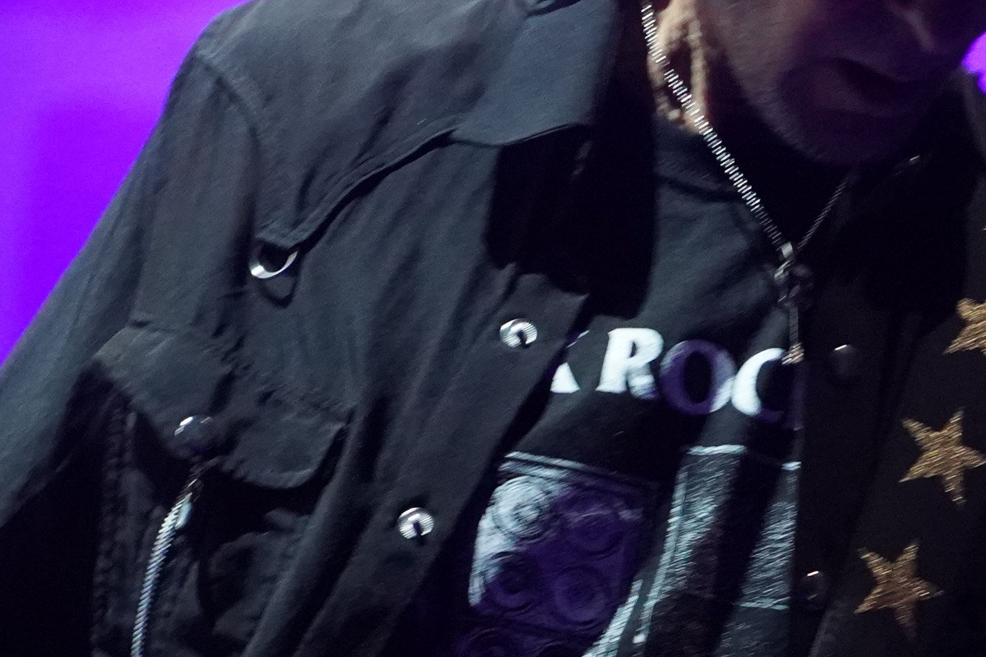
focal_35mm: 370
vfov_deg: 3.7
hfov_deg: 5.6
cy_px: 513
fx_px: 10132
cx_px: 818
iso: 8000
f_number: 4
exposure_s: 1/160
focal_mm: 105
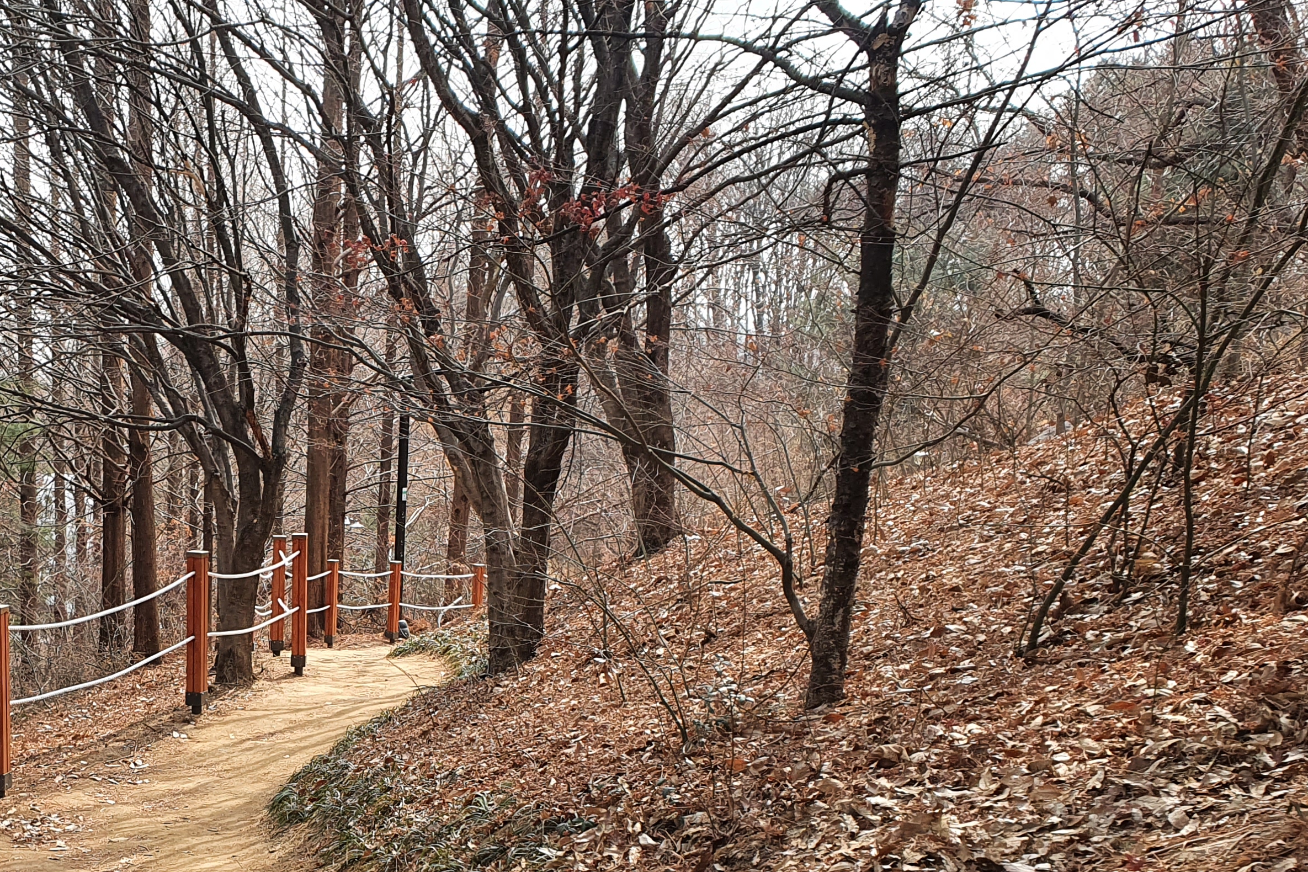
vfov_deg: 27.9
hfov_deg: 41.4
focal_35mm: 46
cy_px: 822
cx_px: 321
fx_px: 1671
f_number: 2.4
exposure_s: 1/347
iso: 50
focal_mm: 4.32
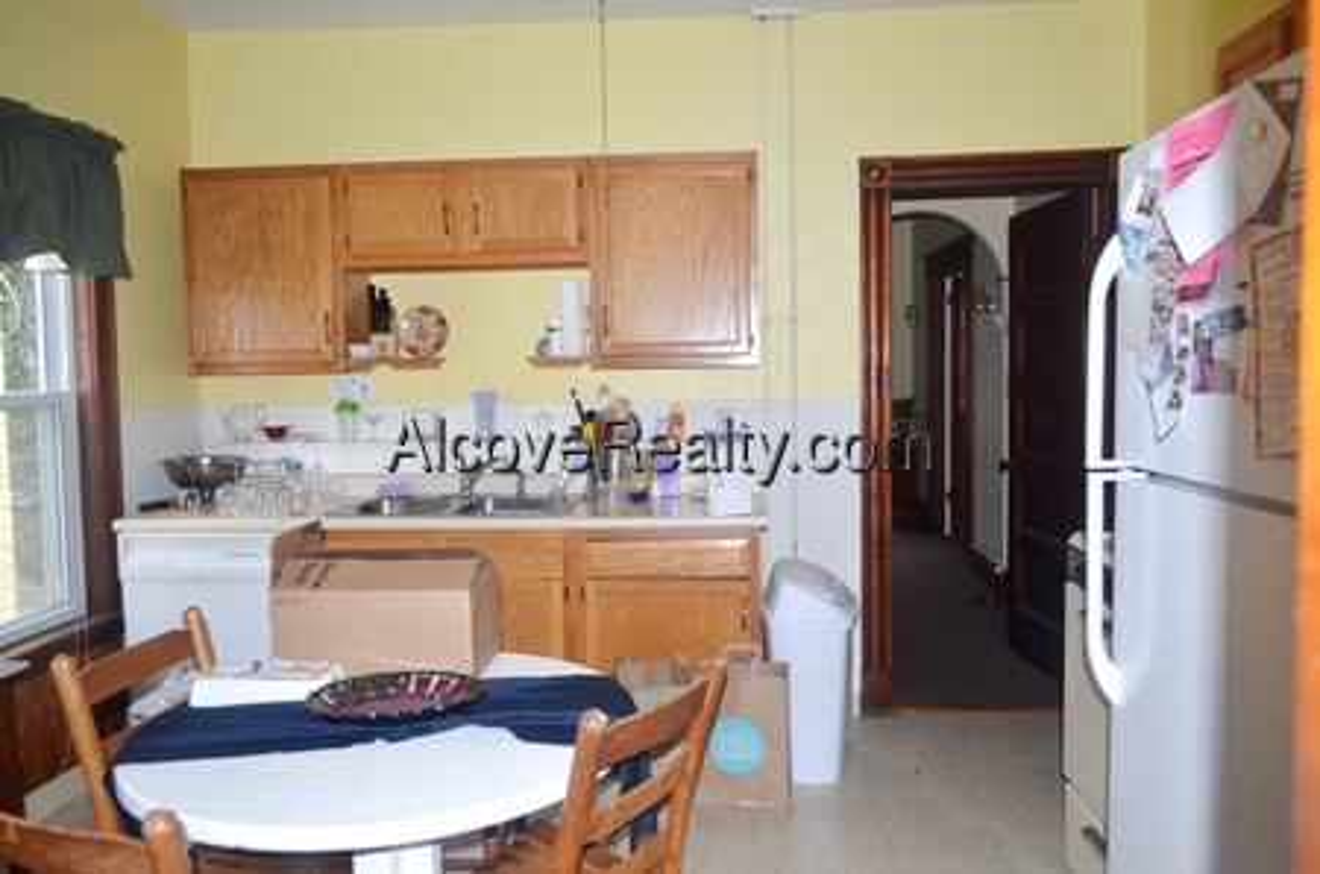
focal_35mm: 27
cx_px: 660
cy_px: 437
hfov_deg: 67.5
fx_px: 988
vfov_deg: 47.7
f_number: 3.5
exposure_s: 1/200
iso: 160
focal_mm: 18
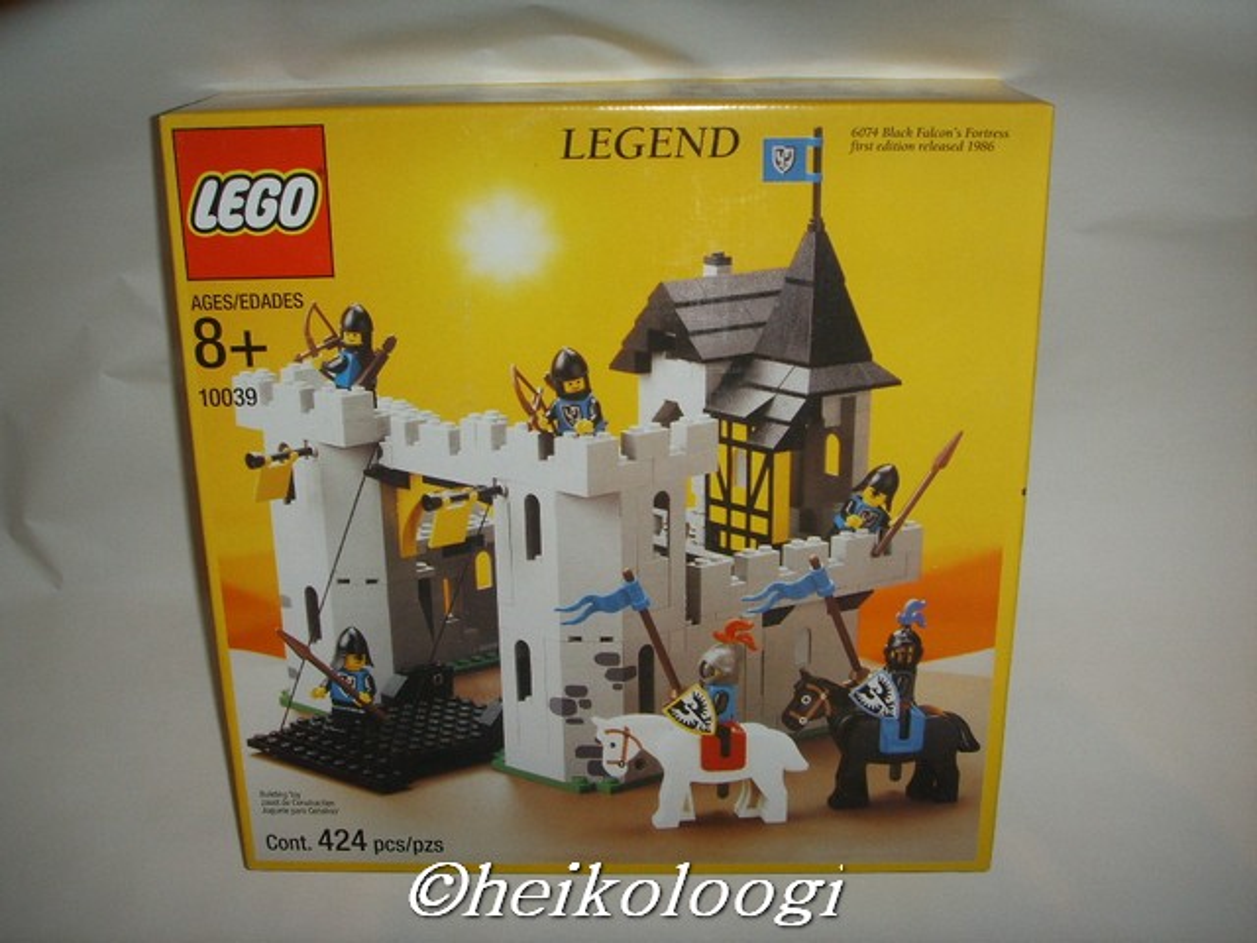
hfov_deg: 47.9
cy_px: 472
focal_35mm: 39
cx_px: 628
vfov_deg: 36.8
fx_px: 1416
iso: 100
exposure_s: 1/45
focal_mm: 6.6
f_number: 3.5
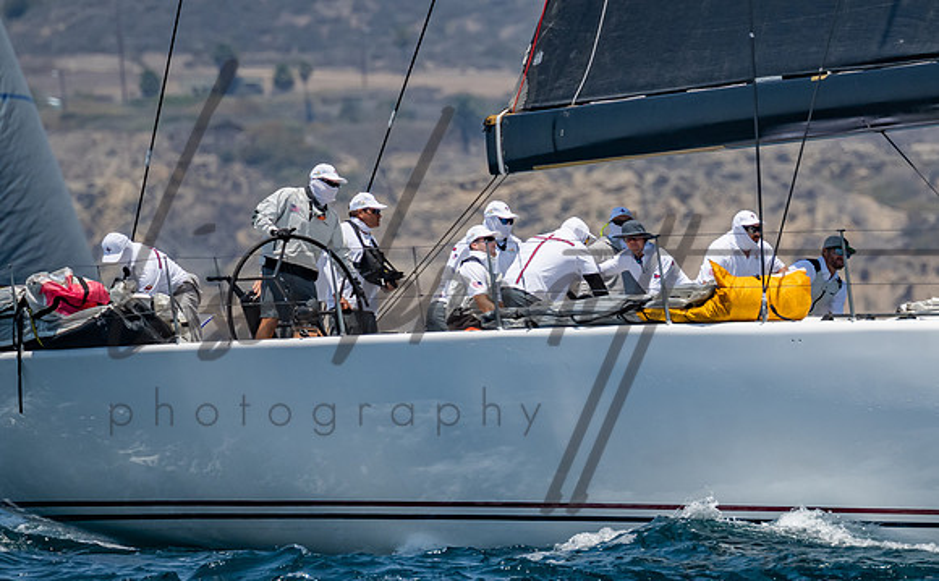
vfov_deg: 1.3
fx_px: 25259
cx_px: 925
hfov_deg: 2.1
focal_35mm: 990
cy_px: 378
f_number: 5.6
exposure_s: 1/2000
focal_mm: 400
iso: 320
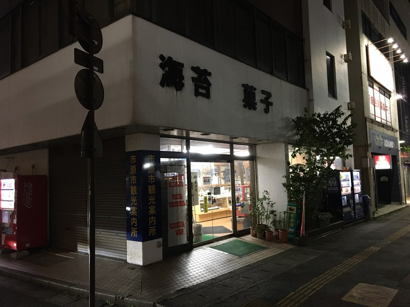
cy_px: 154
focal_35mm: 29
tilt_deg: +4.1
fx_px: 343
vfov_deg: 48.2
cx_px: 205
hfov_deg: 61.7
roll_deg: +1.9
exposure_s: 1/15
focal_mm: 4.15
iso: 200
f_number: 2.2
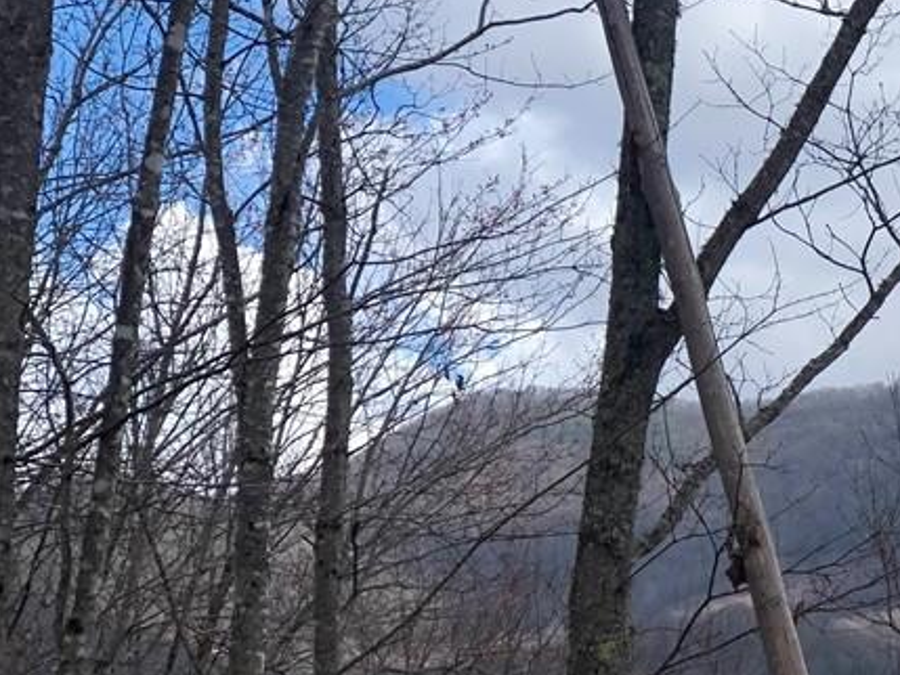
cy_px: 459
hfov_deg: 14.2
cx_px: 967
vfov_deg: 10.9
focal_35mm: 136
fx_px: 3537
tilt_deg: +7.5
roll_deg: -1.4
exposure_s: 1/810
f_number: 2.8
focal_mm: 6.6
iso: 20
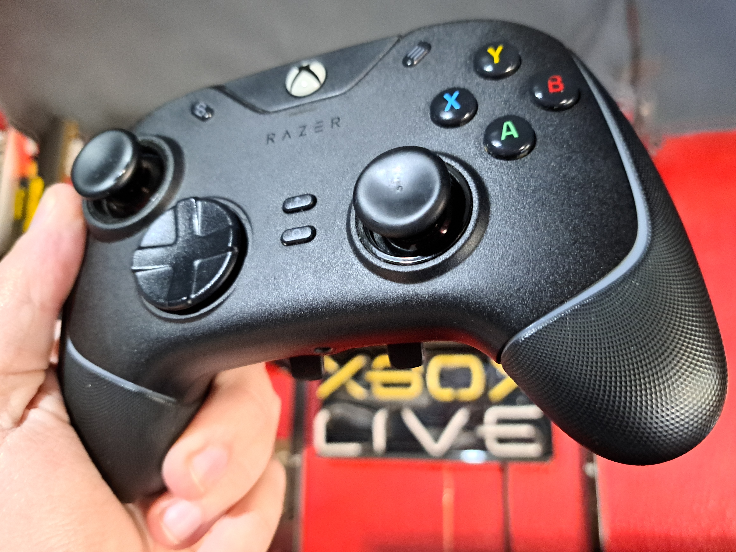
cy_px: 276
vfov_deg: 56.8
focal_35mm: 24
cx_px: 368
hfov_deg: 71.6
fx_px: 510
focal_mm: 5.23
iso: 640
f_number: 1.8
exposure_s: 1/25
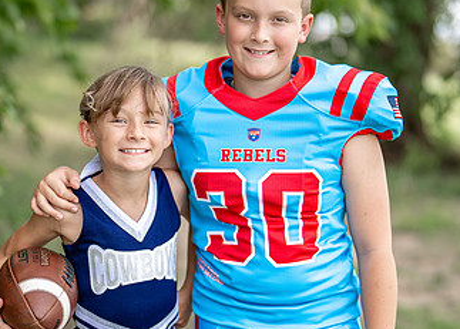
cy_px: 190
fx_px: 1490
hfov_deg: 17.5
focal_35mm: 114
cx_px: 185
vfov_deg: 12.6
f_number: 1.2
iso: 100
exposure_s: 1/2000
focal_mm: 50
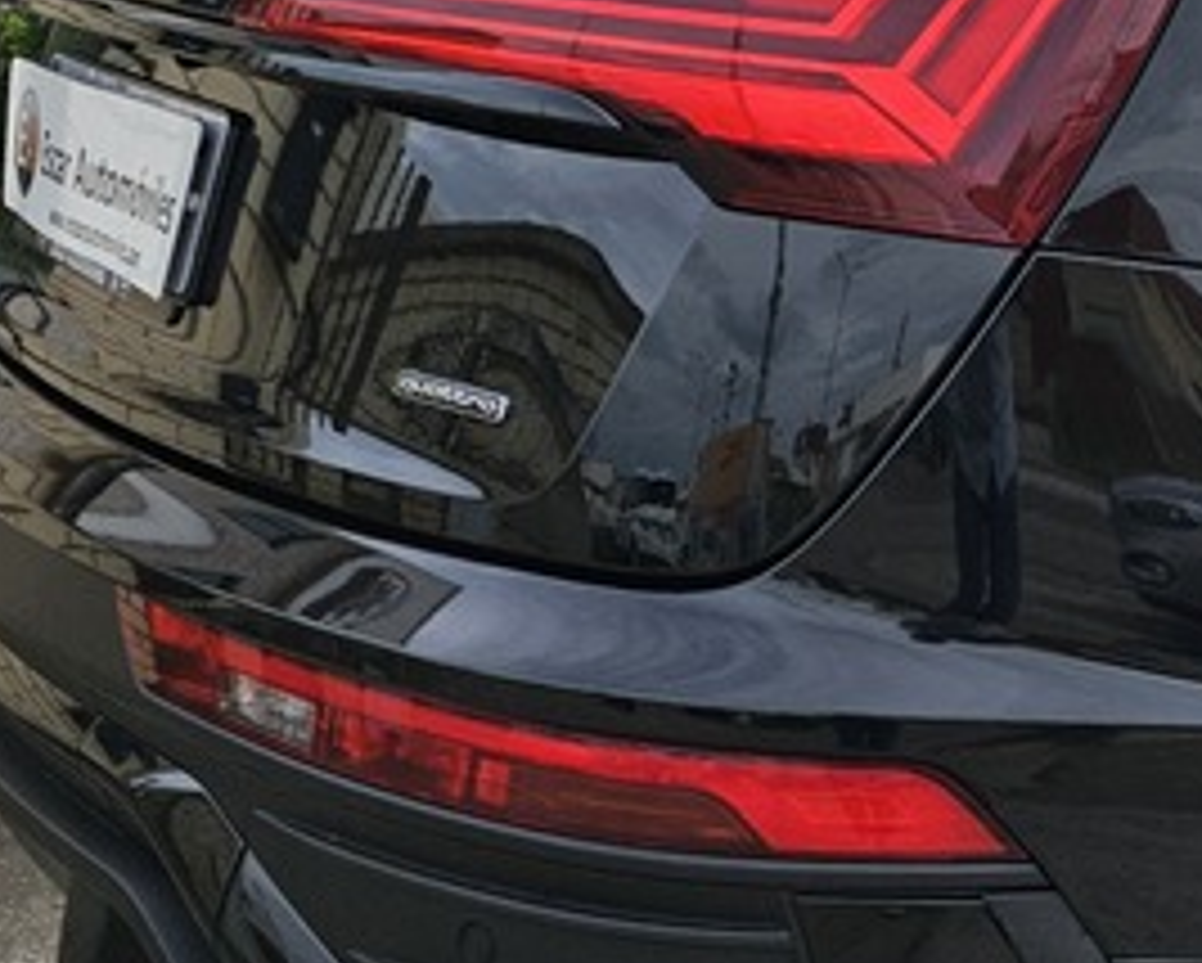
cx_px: 1841
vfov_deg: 17.7
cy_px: 171
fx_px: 3062
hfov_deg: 19.2
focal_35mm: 86
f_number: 1.7
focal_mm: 6.3
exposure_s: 1/296
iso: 10
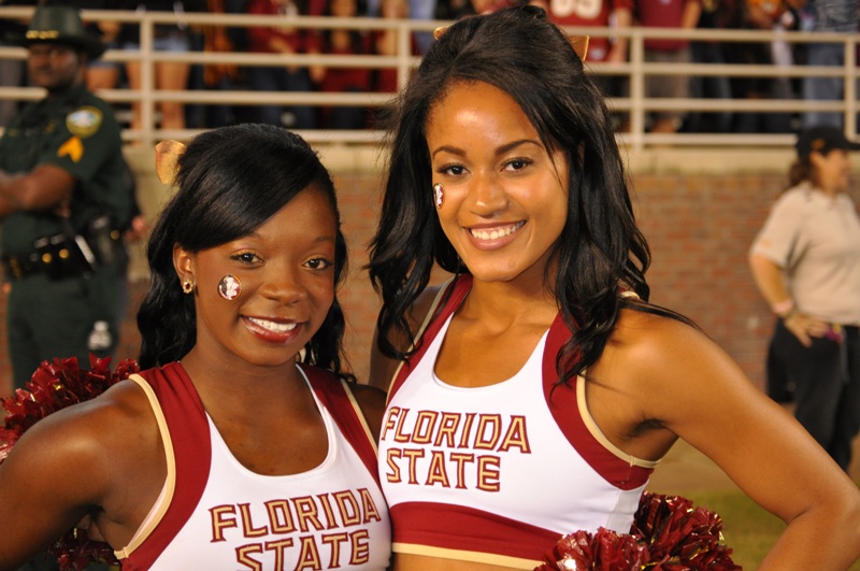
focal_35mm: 82
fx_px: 1968
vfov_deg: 16.5
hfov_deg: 24.7
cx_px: 430
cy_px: 286
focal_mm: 55
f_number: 4
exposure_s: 1/80
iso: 800
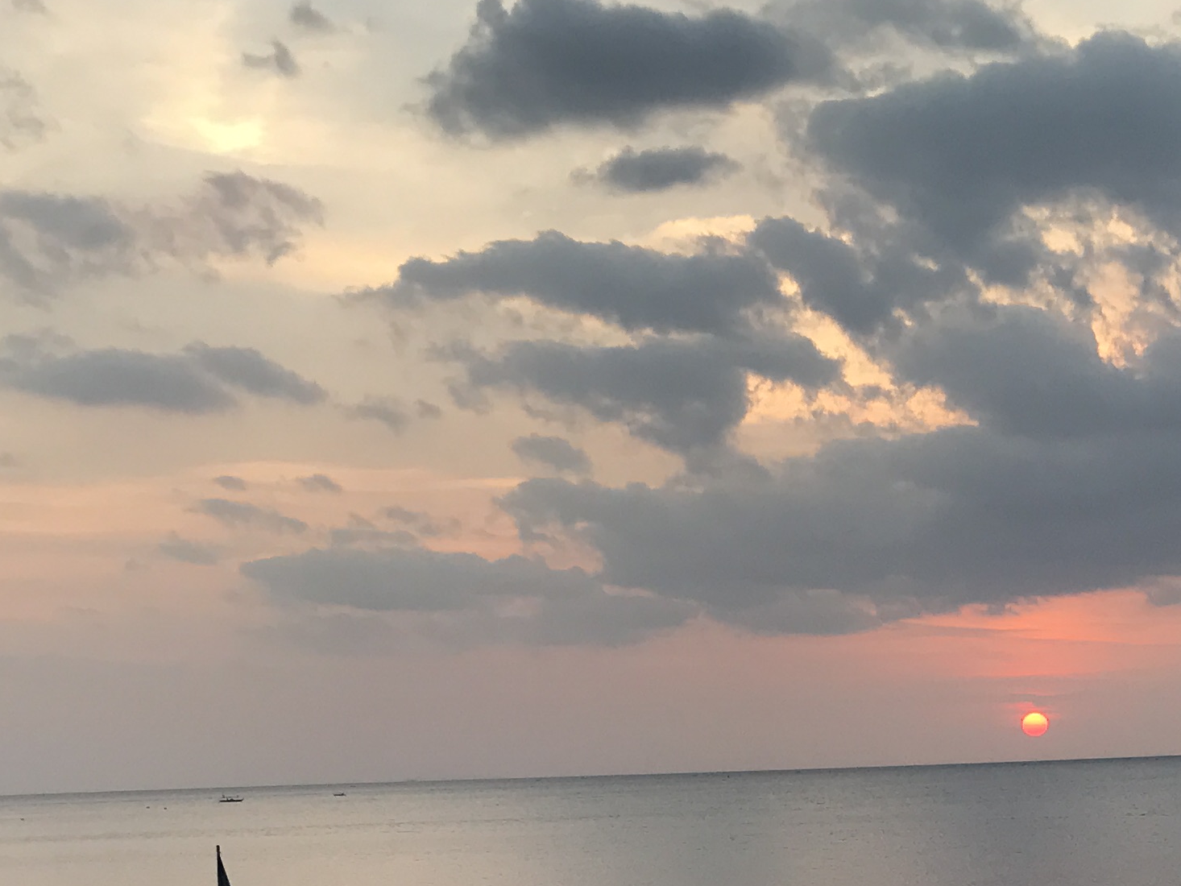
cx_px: 962
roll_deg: +2.1
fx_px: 2627
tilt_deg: -7.7
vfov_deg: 18.0
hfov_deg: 24.9
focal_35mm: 77
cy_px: 1116
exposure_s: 1/174
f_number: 1.8
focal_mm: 3.99
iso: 20
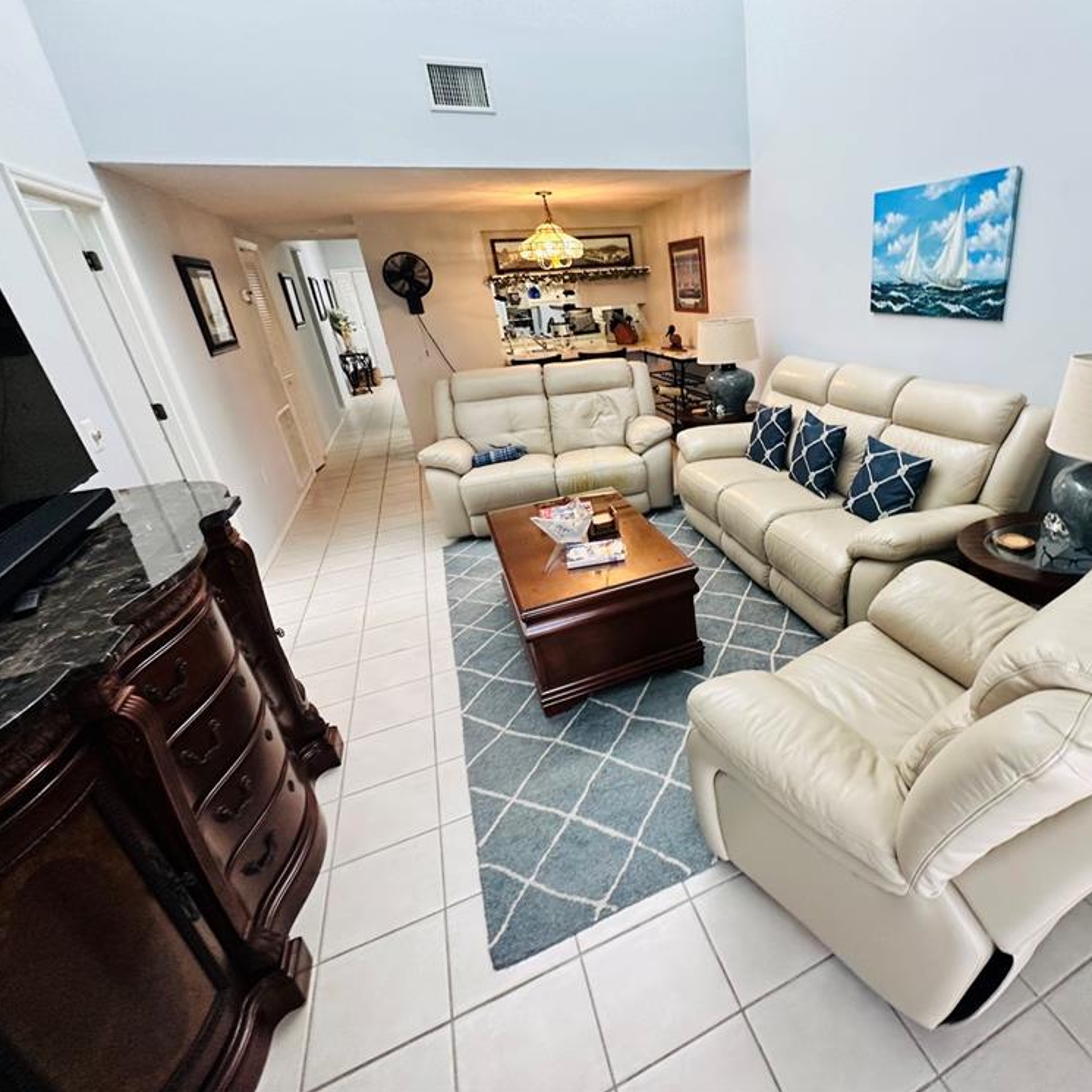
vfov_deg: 84.0
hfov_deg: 81.1
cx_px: 728
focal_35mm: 17
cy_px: 532
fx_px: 607
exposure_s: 1/60
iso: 250
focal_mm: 2.22
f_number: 2.2
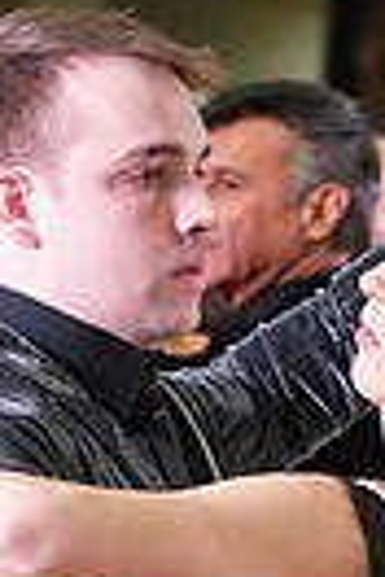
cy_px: 1062
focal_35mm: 440
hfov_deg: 3.1
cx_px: 287
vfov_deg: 4.6
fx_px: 7058
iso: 3200
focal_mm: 100
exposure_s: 1/200
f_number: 5
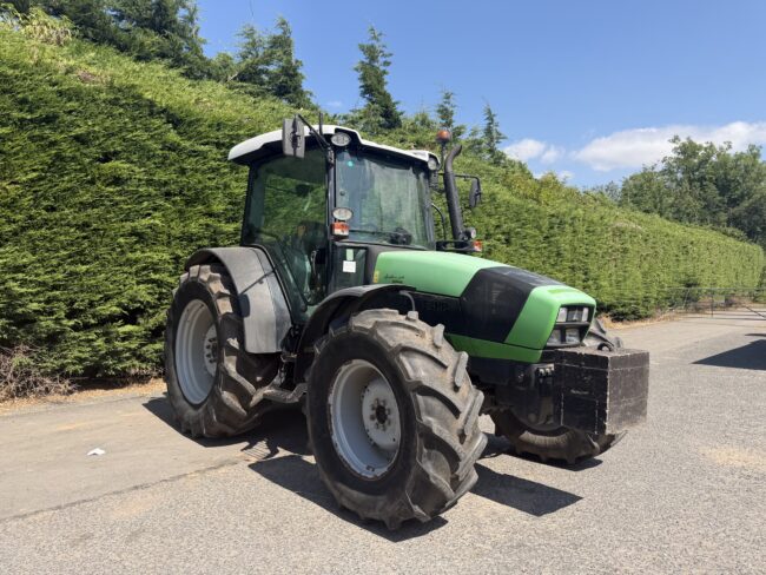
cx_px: 383
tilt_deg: -1.7
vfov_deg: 56.8
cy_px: 288
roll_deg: +0.1
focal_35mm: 24
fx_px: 531
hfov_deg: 71.6
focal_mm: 6.76
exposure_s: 1/2907
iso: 80
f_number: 1.78
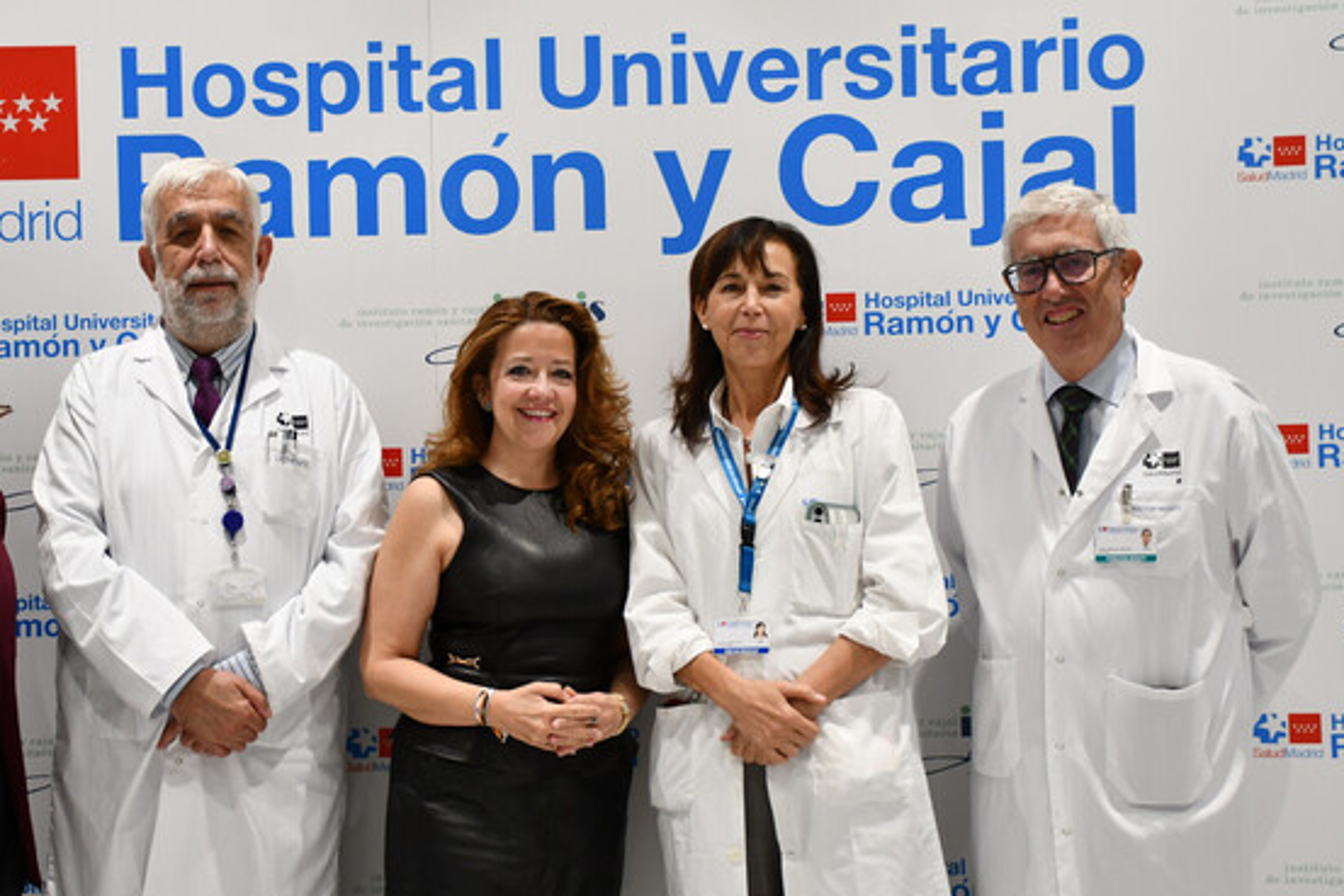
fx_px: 2352
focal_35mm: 63
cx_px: 557
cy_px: 465
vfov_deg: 21.6
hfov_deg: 31.8
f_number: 4.2
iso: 1400
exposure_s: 1/125
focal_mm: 35
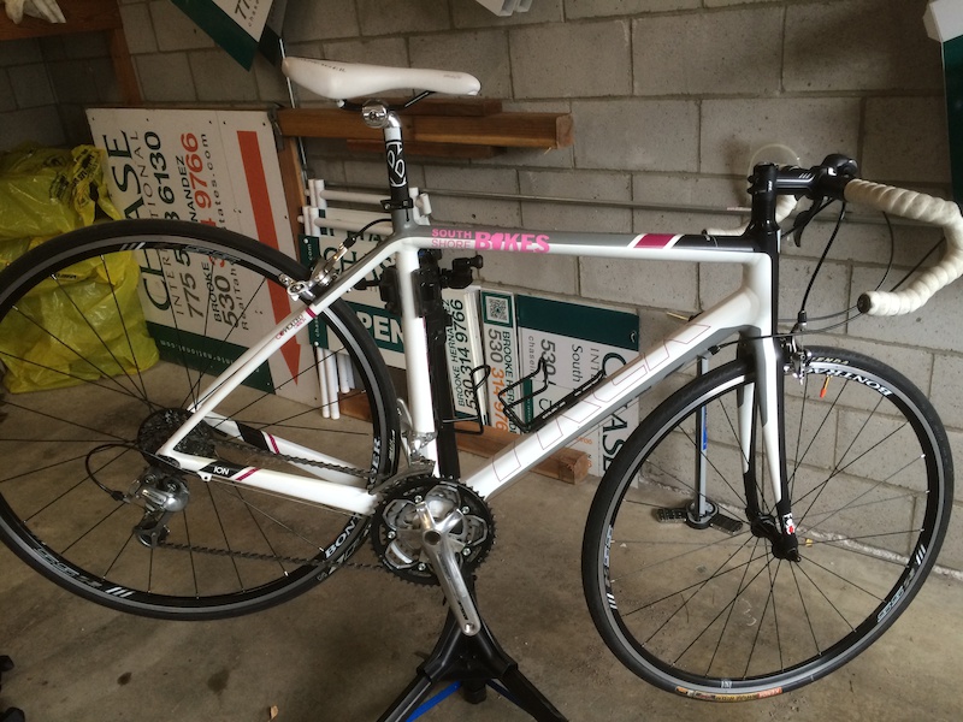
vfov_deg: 48.2
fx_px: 807
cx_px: 482
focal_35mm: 29
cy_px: 361
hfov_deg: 61.7
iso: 100
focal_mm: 4.15
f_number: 2.2
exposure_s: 1/30
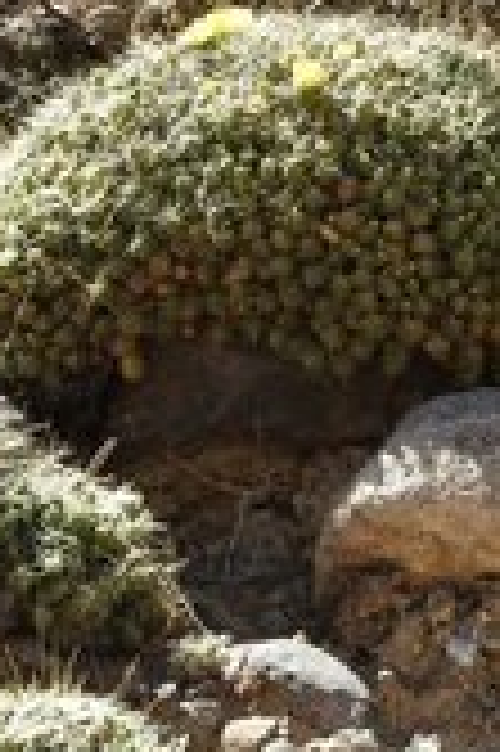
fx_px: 7807
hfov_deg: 3.7
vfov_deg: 5.5
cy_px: 495
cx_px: 347
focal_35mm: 374
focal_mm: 26.9
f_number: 5.2
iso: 100
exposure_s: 1/250
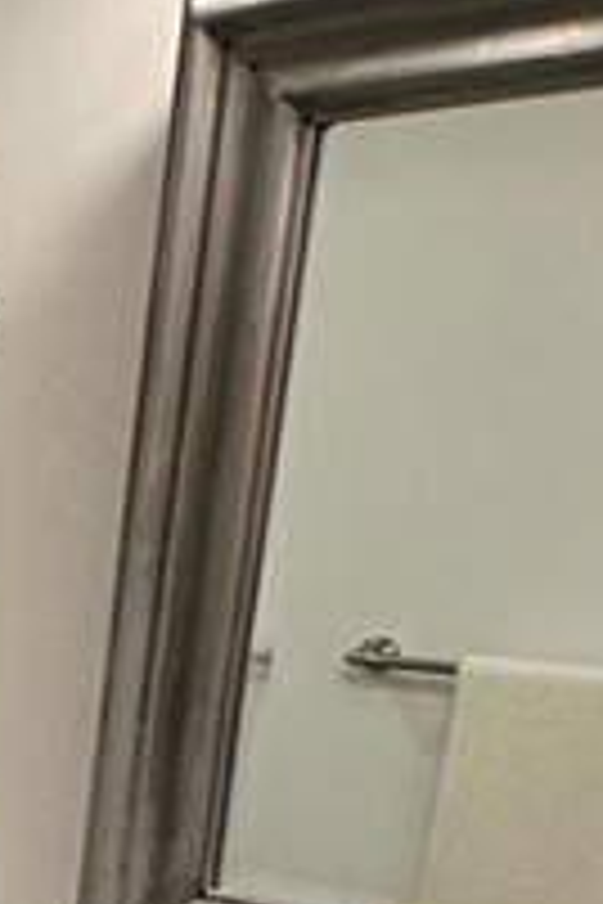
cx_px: -860
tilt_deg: -13.2
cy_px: 900
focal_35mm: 74
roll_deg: +0.1
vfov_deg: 26.0
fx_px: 1859
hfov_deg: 13.4
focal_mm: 2.22
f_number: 2.2
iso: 160
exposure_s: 1/120
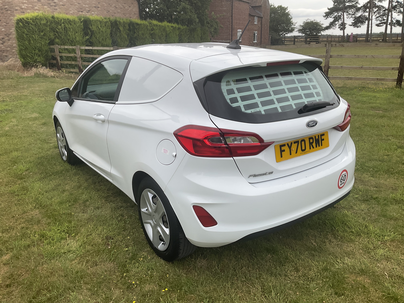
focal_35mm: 29
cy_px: 152
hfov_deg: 61.7
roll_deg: +0.6
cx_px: 202
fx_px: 338
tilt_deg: -18.7
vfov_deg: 48.2
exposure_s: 1/1490
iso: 16
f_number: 1.8
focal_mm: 3
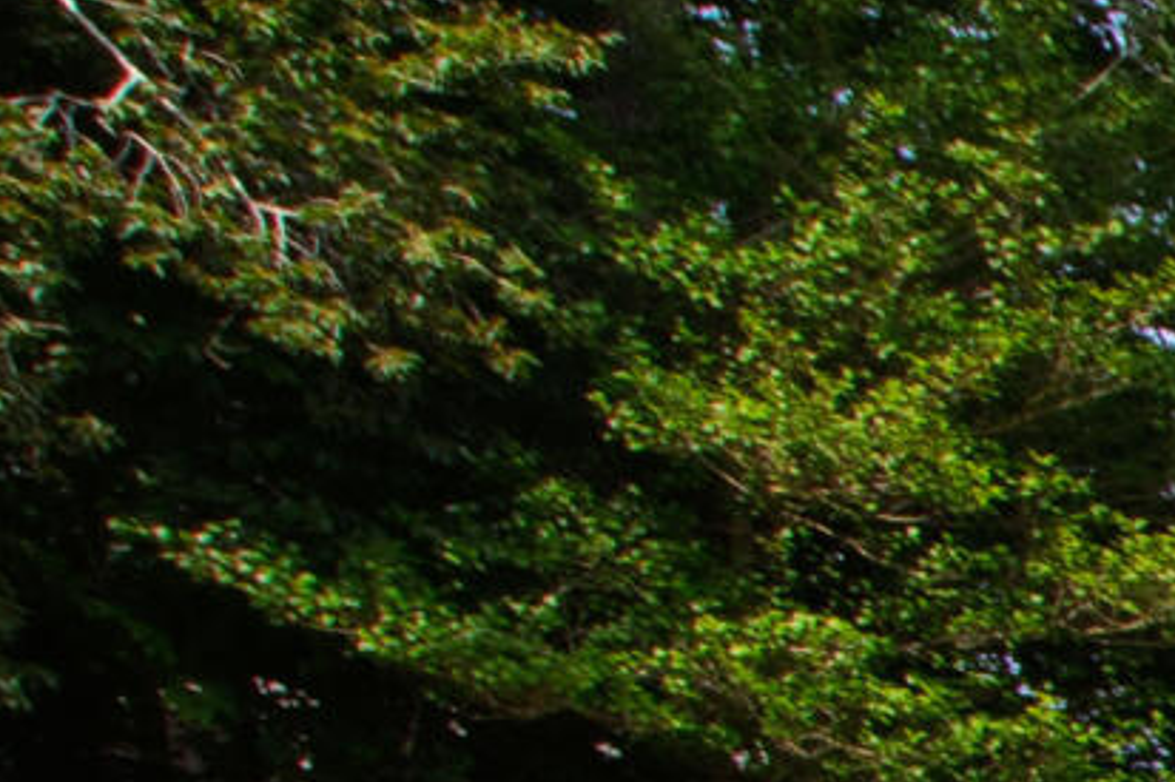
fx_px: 3556
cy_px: 1561
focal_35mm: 109
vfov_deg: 11.3
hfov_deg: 12.6
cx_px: 3104
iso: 100
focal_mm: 10
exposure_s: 1/100
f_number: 9
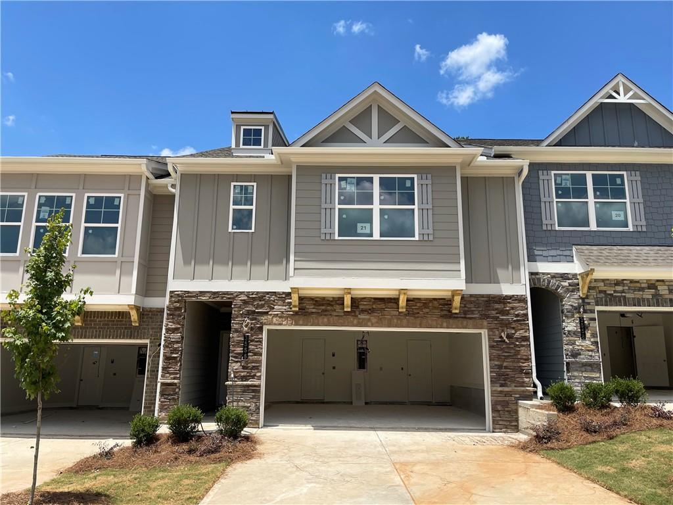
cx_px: 336
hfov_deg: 69.4
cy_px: 252
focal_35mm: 25
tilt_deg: +11.7
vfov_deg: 54.9
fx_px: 486
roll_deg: -0.6
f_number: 1.6
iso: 32
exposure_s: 1/3663
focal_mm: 5.1
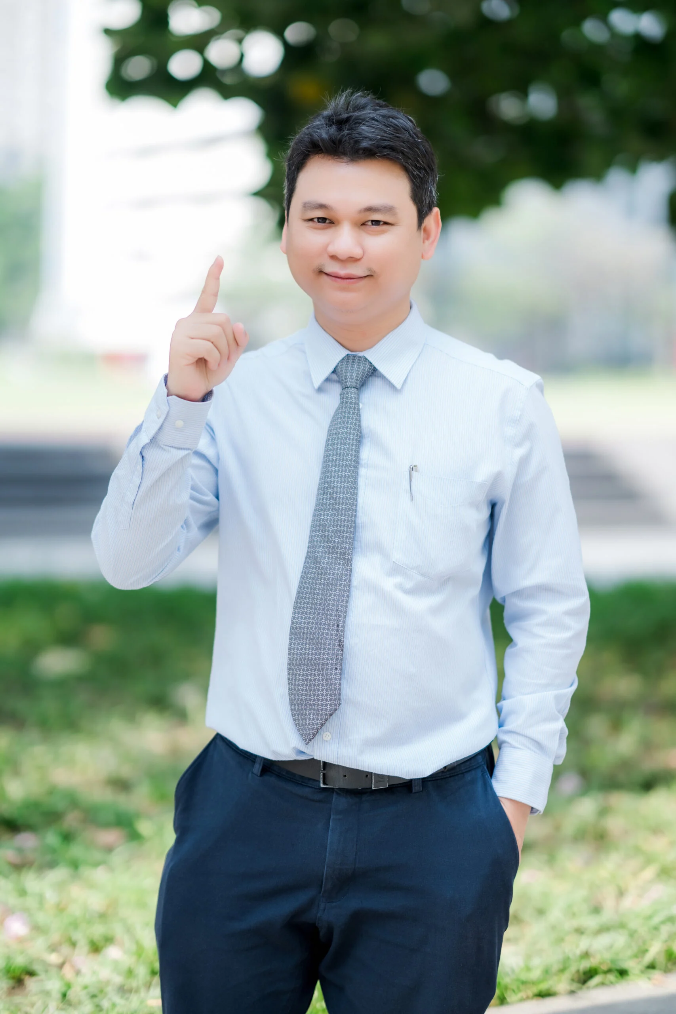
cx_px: 338
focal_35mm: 85
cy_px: 507
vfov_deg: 23.9
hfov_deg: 16.1
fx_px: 2394
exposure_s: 1/1000
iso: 80
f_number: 1.4
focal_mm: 85
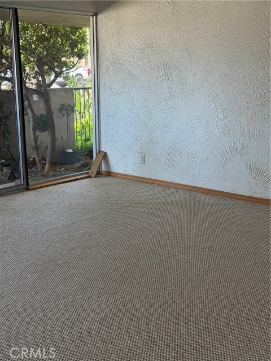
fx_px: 501
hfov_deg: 30.3
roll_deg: -0.1
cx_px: 136
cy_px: 180
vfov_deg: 39.7
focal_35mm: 48
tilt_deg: -12.8
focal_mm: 6.76
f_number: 1.78
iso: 125
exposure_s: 1/181
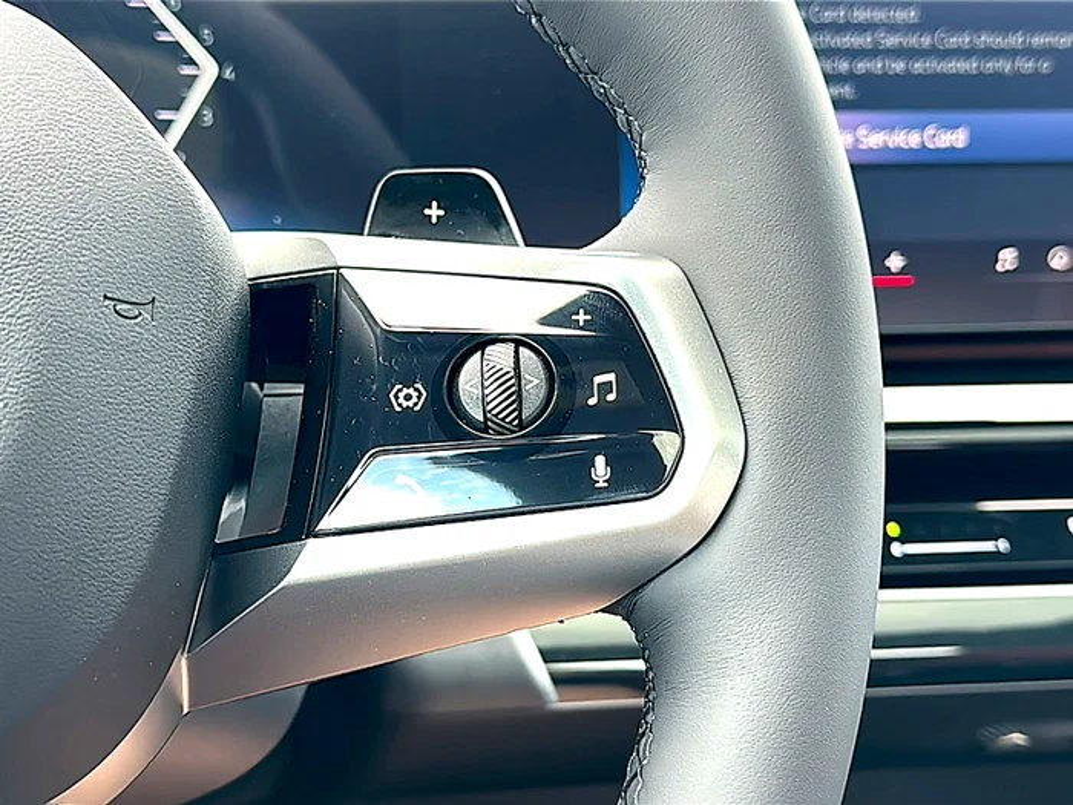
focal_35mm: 42
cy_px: 402
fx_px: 1302
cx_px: 536
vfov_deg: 34.3
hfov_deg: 44.8
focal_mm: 6.86
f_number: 1.78
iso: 64
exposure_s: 1/153
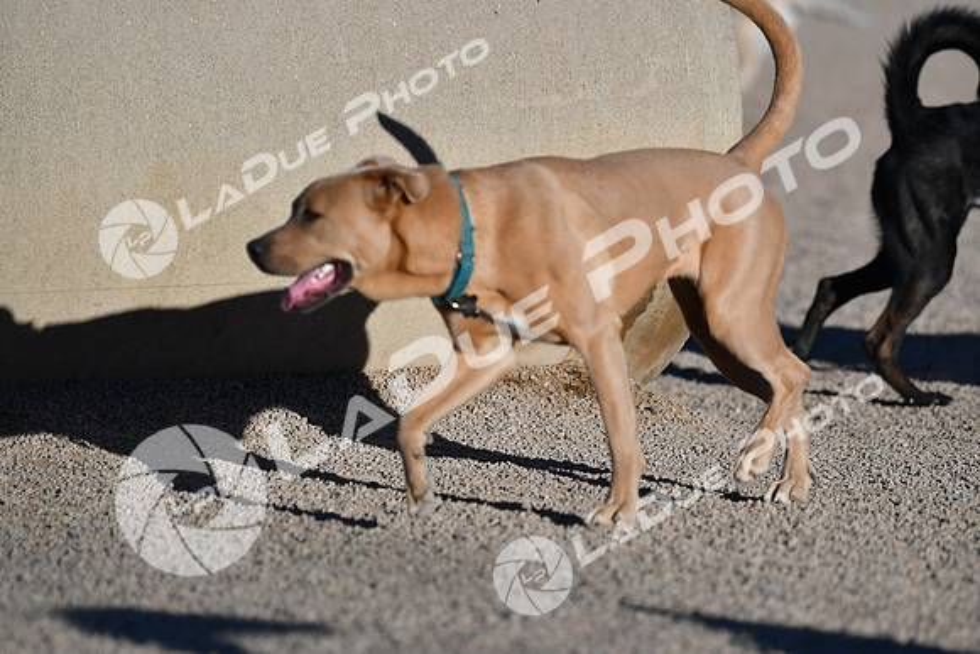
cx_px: 490
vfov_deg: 5.4
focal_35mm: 255
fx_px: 6943
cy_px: 327
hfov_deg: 8.1
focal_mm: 170
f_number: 2.8
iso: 100
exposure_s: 1/4000
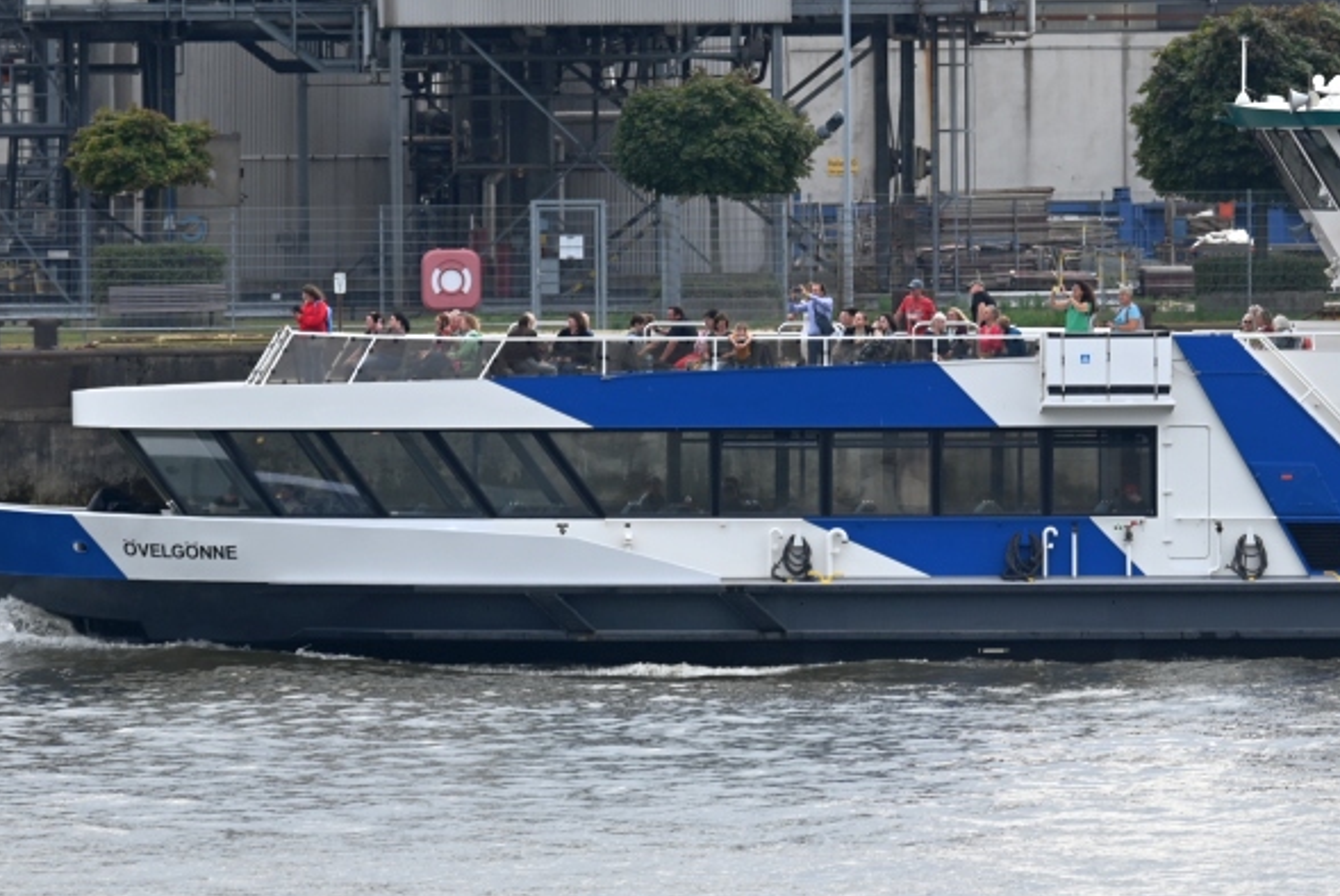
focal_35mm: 417
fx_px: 15537
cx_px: 965
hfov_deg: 4.9
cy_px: 135
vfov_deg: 3.3
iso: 200
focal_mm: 240
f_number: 5.3
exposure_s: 1/800
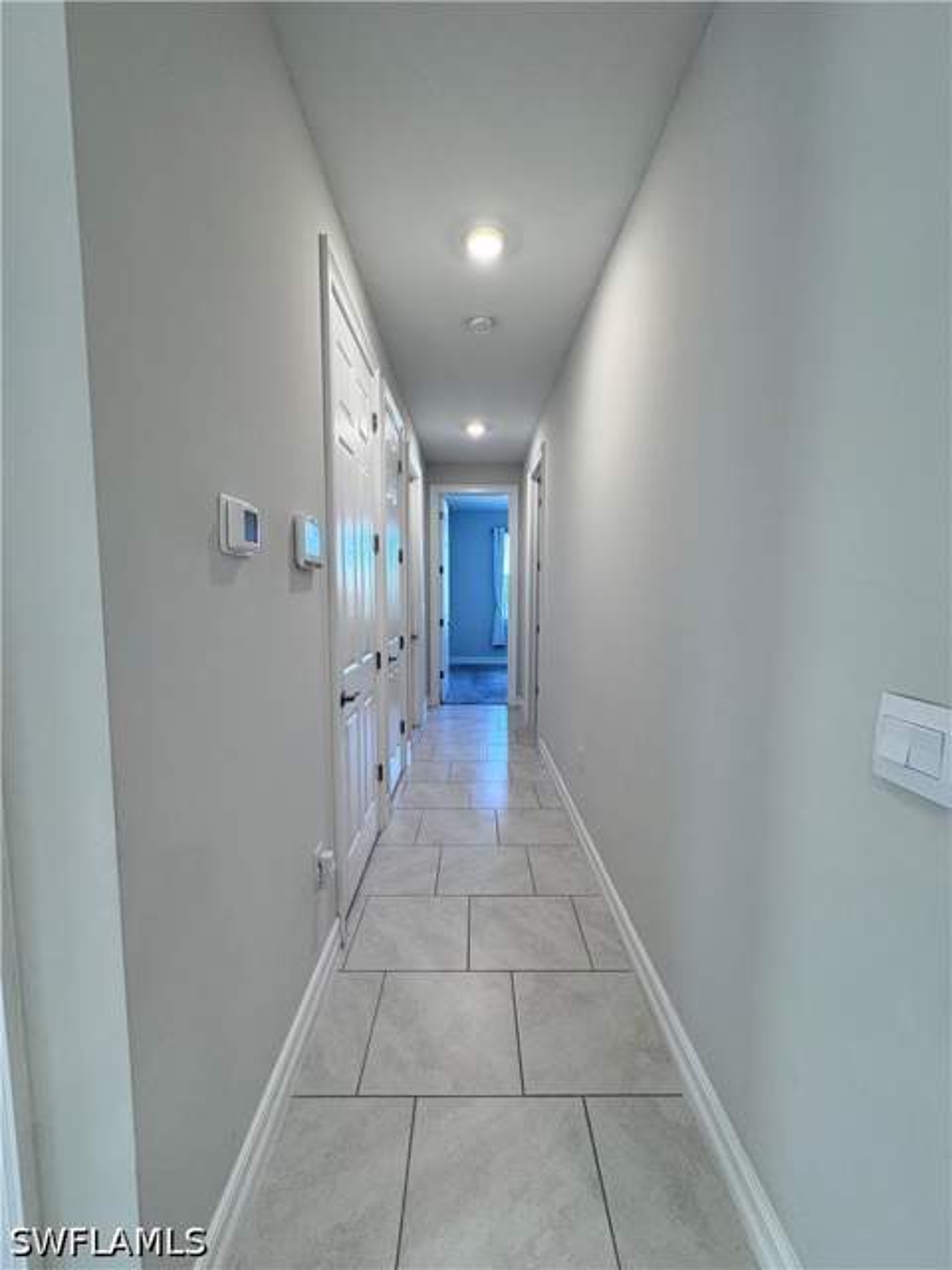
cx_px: 476
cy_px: 635
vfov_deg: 102.1
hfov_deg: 85.7
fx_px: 513
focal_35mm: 14
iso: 200
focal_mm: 2.22
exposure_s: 1/120
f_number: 2.2
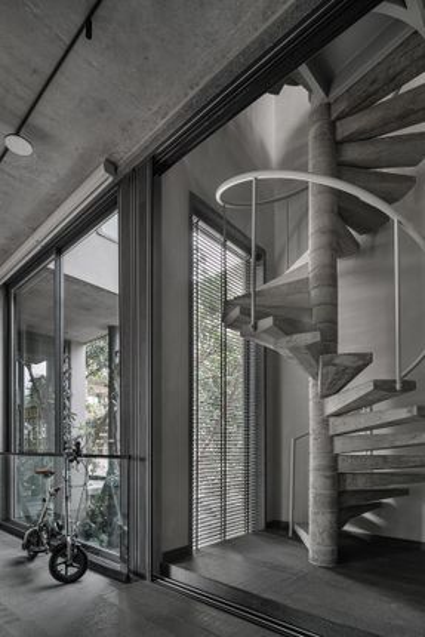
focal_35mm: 19
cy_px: 318
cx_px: 212
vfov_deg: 86.9
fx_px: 336
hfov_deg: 64.6
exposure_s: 1/8
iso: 100
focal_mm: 19
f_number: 10
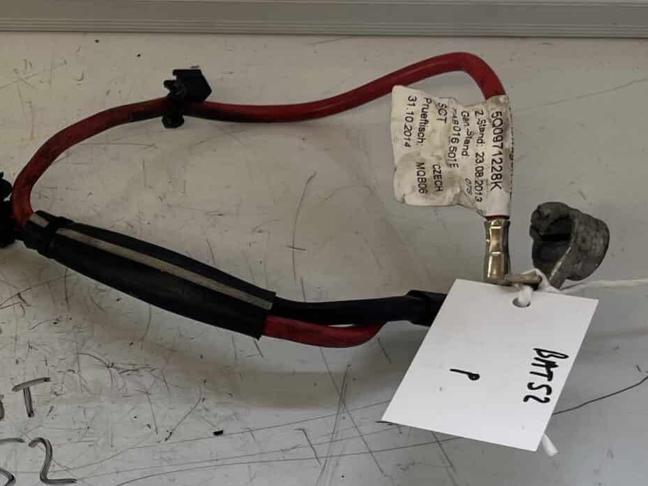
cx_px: -119
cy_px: 337
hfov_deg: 24.6
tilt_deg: -50.7
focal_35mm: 72
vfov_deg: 20.3
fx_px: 1348
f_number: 1.6
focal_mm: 5.1
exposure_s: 1/122
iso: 50
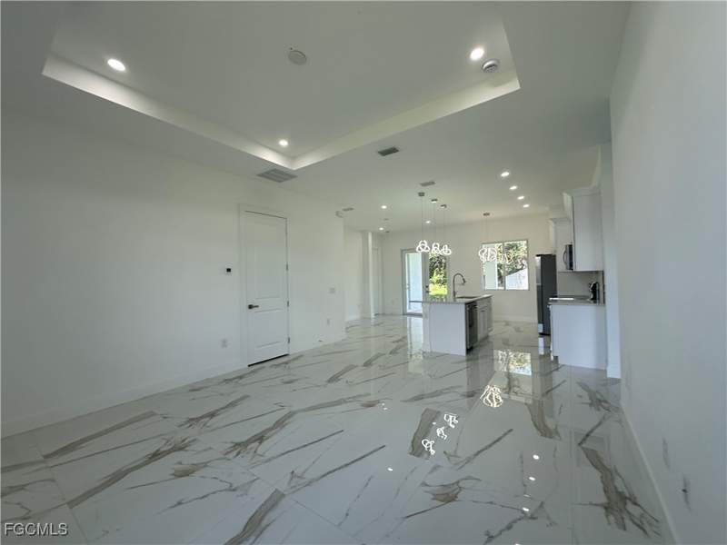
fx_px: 294
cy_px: 272
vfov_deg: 85.7
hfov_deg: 102.1
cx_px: 364
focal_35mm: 14
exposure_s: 1/120
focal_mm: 2.22
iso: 40
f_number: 2.2
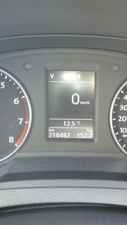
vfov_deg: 47.4
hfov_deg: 27.6
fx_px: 257
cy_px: 112
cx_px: 80
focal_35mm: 43
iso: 560
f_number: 3.5
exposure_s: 1/60
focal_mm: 10
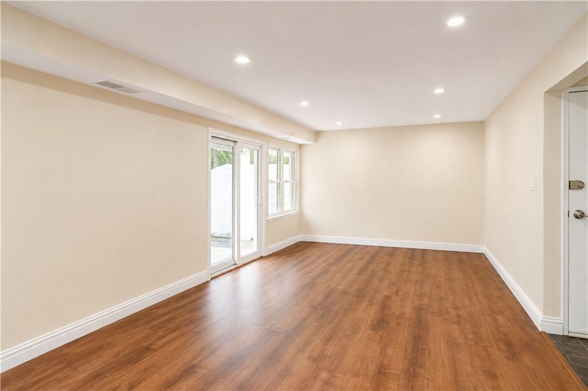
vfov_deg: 77.3
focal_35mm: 15
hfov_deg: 100.4
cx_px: 294
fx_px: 245
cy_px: 196
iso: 1600
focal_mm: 10
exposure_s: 1/160
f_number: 8
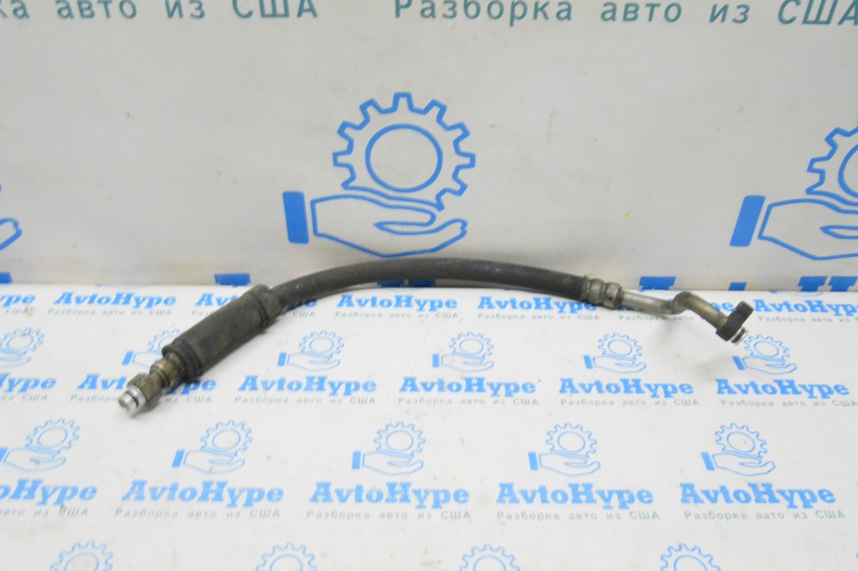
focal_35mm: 30
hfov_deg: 62.0
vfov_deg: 43.5
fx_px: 714
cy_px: 286
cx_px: 429
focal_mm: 20
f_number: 20
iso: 6400
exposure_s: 1/15
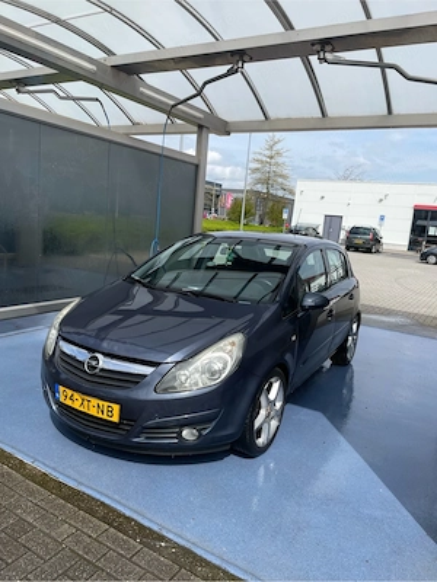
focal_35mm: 26
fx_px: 438
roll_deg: -3.3
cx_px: 218
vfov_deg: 67.3
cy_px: 291
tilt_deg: -7.9
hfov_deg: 53.1
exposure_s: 1/3300
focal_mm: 4.2
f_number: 1.6
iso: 32
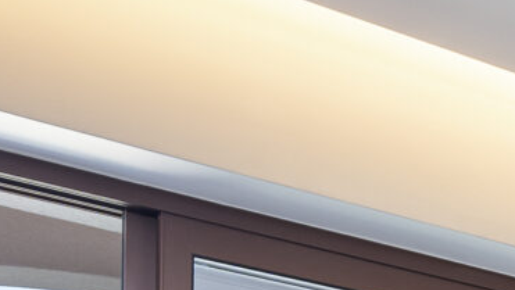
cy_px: 768
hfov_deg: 16.9
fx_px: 1380
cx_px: 962
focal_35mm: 101
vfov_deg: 10.0
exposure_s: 1/60
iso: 200
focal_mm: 14
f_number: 8
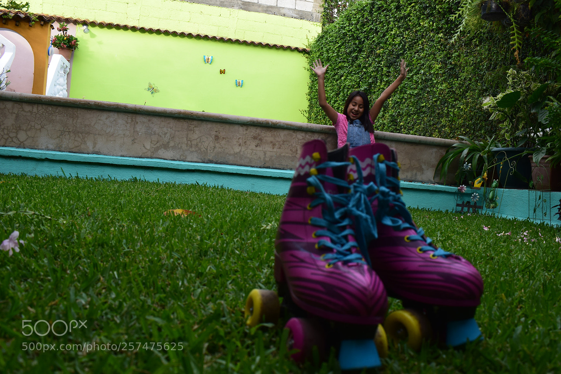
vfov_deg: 38.4
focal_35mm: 34
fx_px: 538
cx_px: 280
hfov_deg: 55.1
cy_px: 187
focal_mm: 23
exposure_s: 1/100
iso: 400
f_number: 9
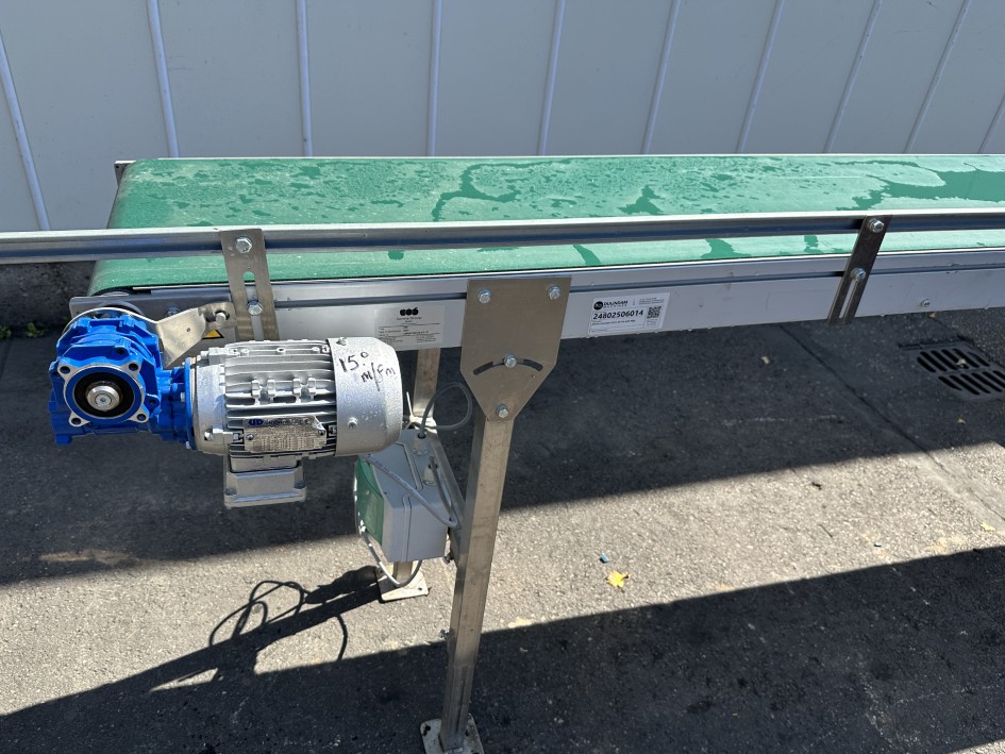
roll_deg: -6.8
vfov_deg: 53.0
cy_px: 406
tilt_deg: -38.6
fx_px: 755
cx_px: 485
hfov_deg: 67.3
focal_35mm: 26
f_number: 1.78
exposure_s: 1/1587
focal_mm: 6.86
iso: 80
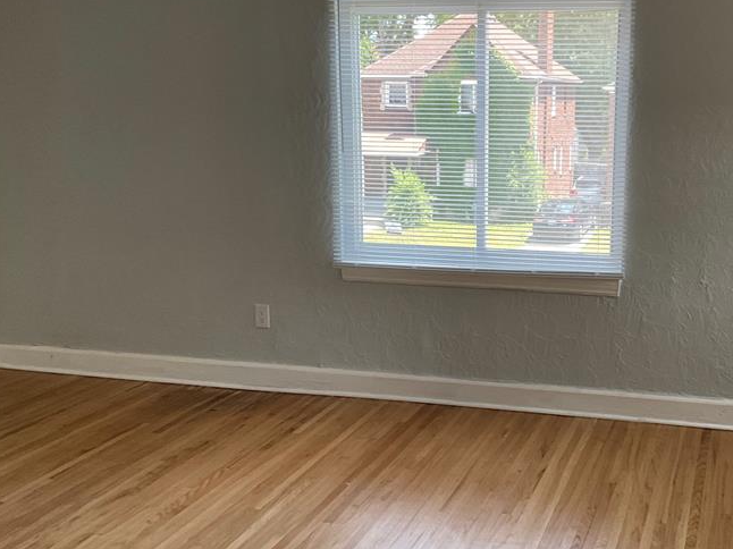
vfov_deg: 31.5
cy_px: 296
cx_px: 515
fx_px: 974
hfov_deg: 40.5
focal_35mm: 46
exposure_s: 1/122
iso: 64
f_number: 1.8
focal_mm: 3
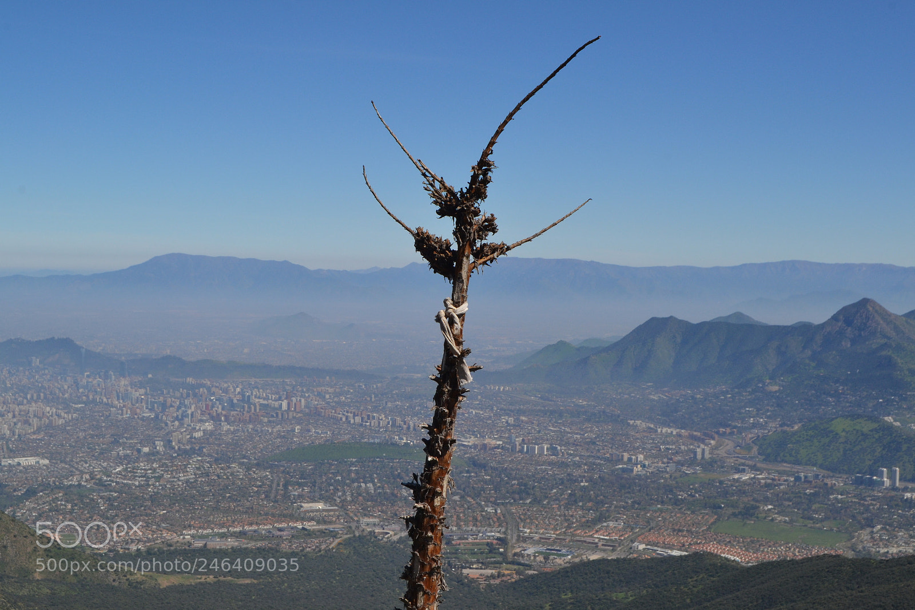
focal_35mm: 52
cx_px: 458
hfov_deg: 37.9
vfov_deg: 25.7
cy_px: 305
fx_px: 1334
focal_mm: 35
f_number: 13
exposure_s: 1/640
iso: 400
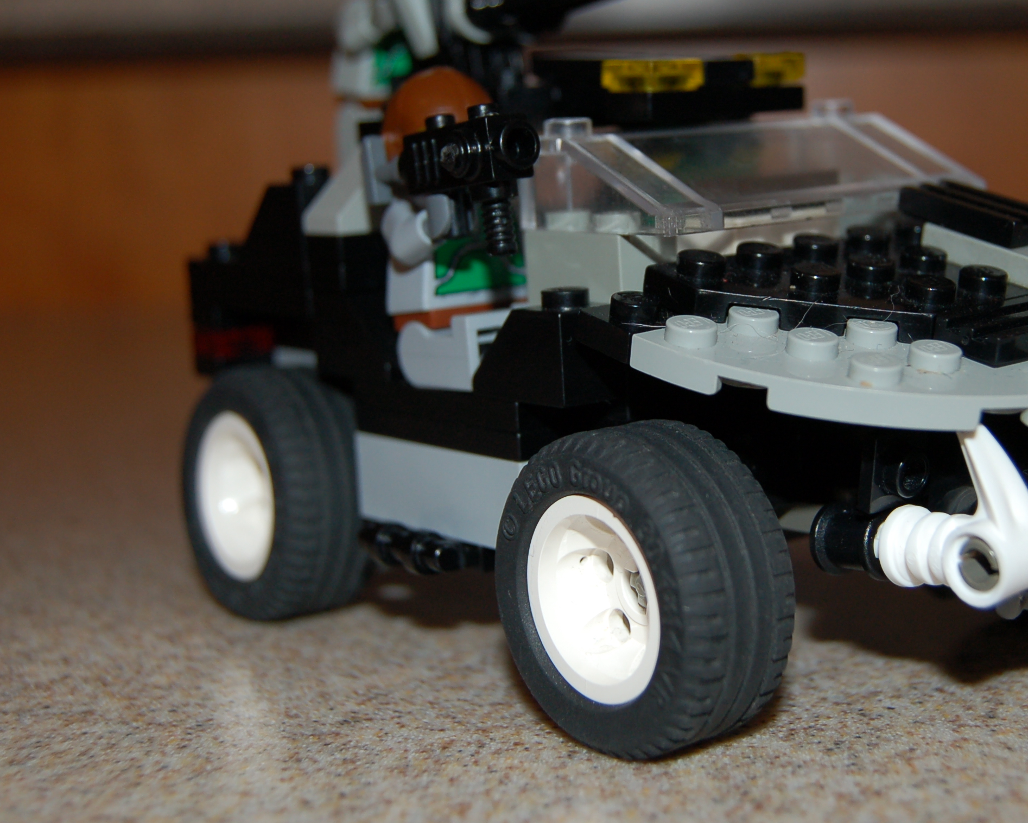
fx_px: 2039
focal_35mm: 67
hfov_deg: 28.2
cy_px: 321
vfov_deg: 22.8
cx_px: 636
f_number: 4.2
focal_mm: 30
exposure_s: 1/60
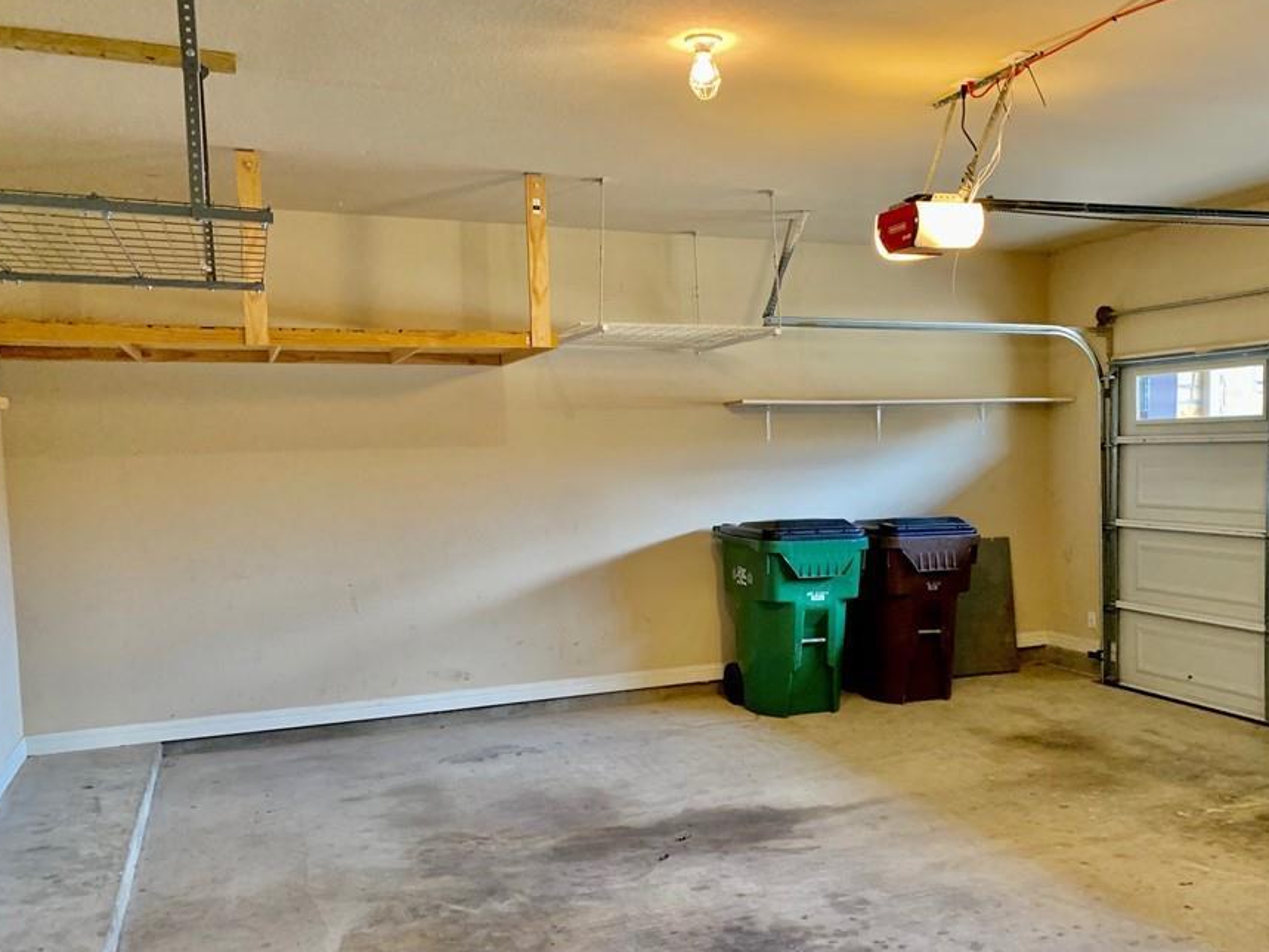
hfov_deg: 58.1
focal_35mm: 31
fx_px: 1136
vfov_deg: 45.3
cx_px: 734
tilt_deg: -2.1
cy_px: 553
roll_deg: +0.6
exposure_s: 1/60
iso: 320
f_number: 1.8
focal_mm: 4.25
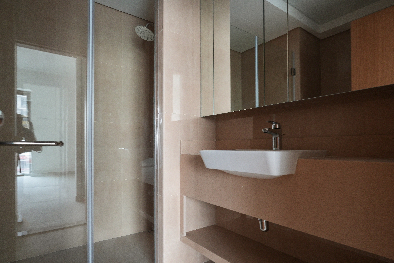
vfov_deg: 61.9
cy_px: 132
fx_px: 219
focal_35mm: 20
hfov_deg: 84.0
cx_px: 197
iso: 640
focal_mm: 20
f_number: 4.5
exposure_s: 1/6
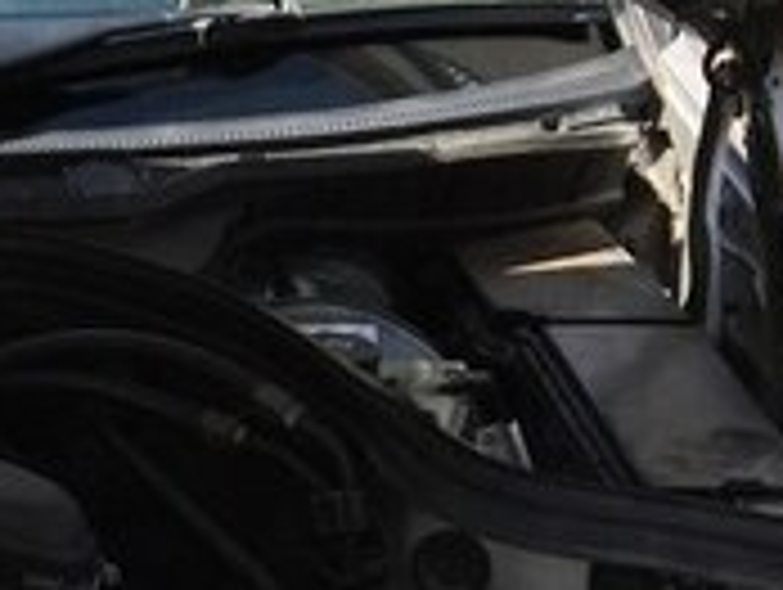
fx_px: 2492
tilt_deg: -35.8
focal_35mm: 110
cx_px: -292
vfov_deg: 12.7
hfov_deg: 16.7
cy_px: 921
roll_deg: -2.4
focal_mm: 4.15
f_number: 2.2
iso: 25
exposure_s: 1/686
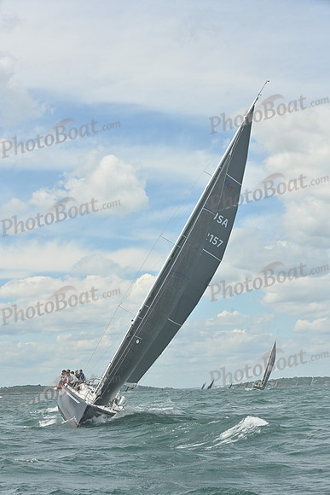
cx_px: 165
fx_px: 962
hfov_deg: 19.5
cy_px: 248
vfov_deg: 28.8
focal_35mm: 70
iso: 320
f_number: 9
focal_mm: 70
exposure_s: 1/1250
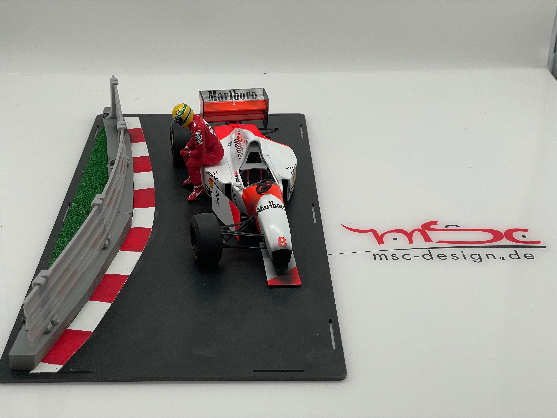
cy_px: 209
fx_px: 837
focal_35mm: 52
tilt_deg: -27.7
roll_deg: -1.2
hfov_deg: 36.8
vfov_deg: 28.0
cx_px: 278
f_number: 2
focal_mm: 6
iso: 40
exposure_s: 1/99
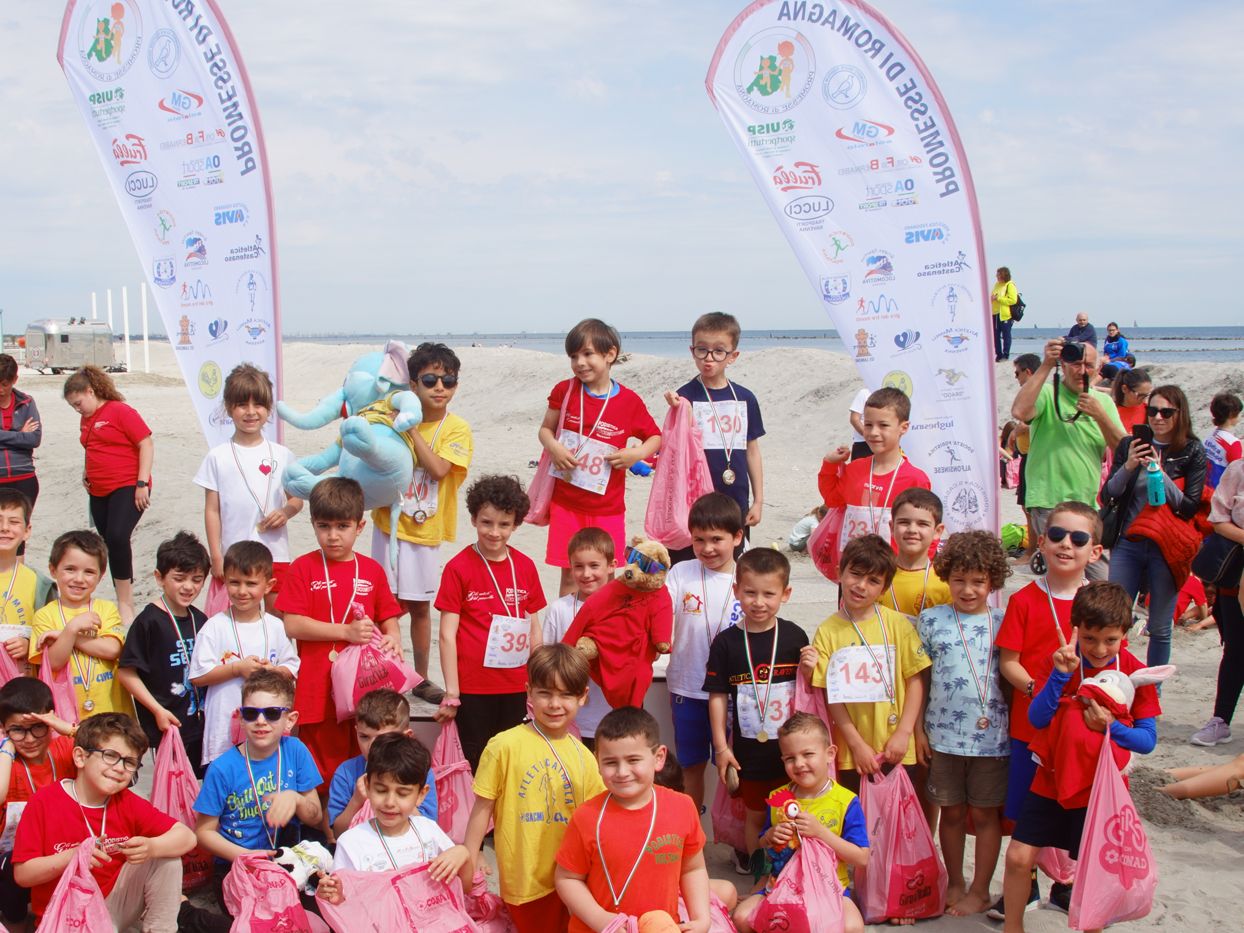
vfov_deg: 30.8
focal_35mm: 47
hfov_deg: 40.4
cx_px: 560
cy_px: 534
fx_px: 1689
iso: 100
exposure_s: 1/125
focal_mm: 22
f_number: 10
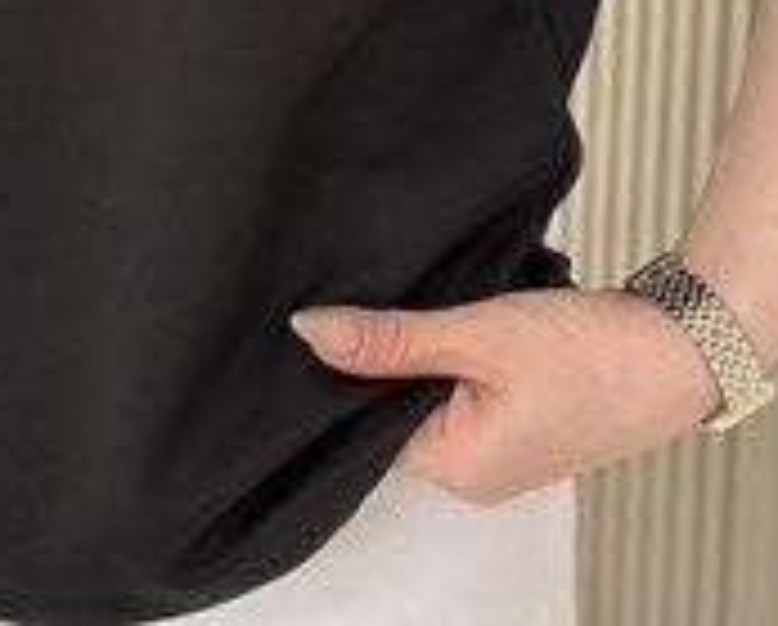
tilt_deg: -11.9
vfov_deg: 10.5
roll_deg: -2.0
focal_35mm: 144
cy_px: -227
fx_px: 3321
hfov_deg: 13.2
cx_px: 81
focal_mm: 6.86
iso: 100
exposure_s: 1/171
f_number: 1.78
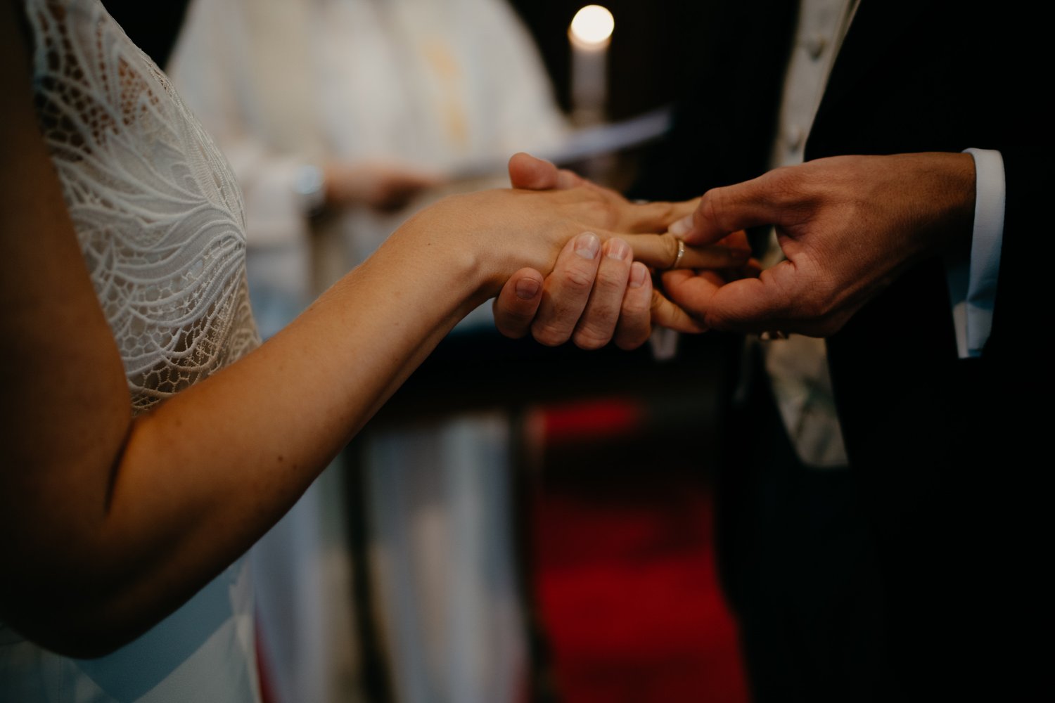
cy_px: 352
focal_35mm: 35
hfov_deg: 54.4
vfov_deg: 37.9
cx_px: 528
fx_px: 1026
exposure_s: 1/160
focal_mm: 35
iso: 500
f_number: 1.4
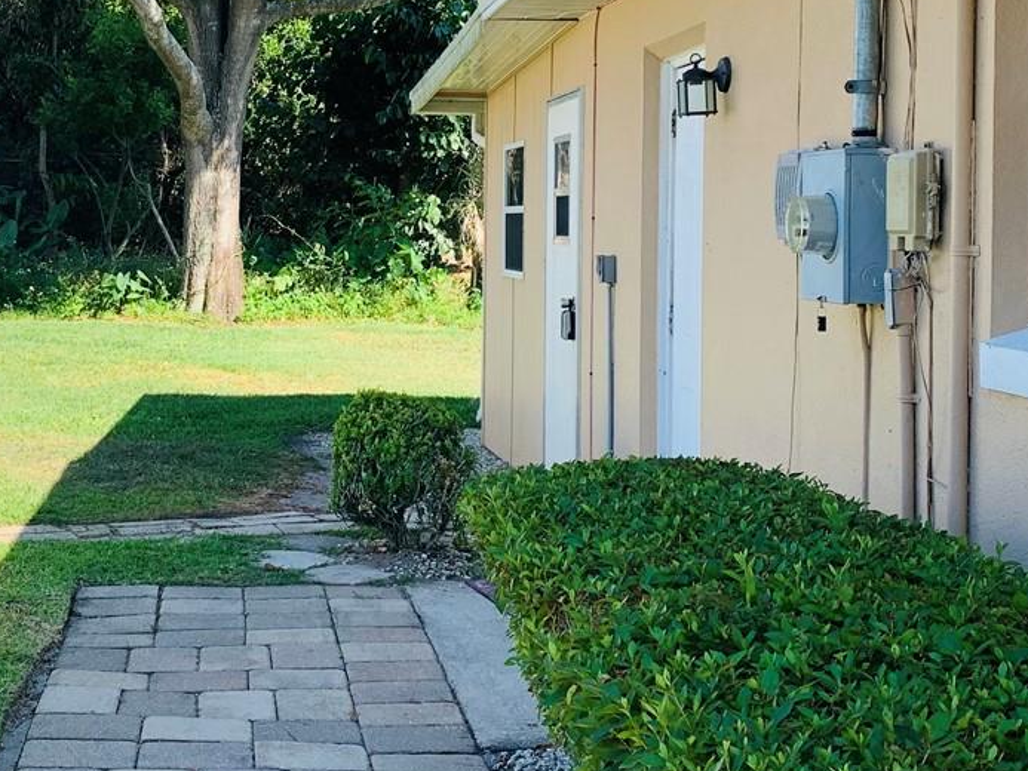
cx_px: 314
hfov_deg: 31.8
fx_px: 1782
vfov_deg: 24.3
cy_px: 233
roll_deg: -0.2
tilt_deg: -1.6
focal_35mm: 60
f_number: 1.8
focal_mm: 4.25
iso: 25
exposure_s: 1/783
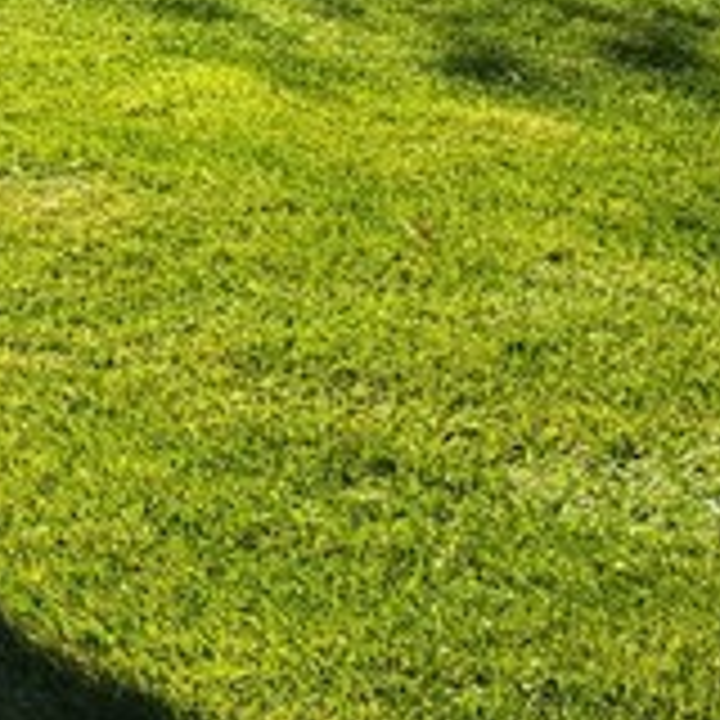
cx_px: -1152
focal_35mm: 147
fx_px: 3459
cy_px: -738
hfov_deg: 10.0
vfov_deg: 10.8
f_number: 1.8
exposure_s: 1/897
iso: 40
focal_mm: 5.4
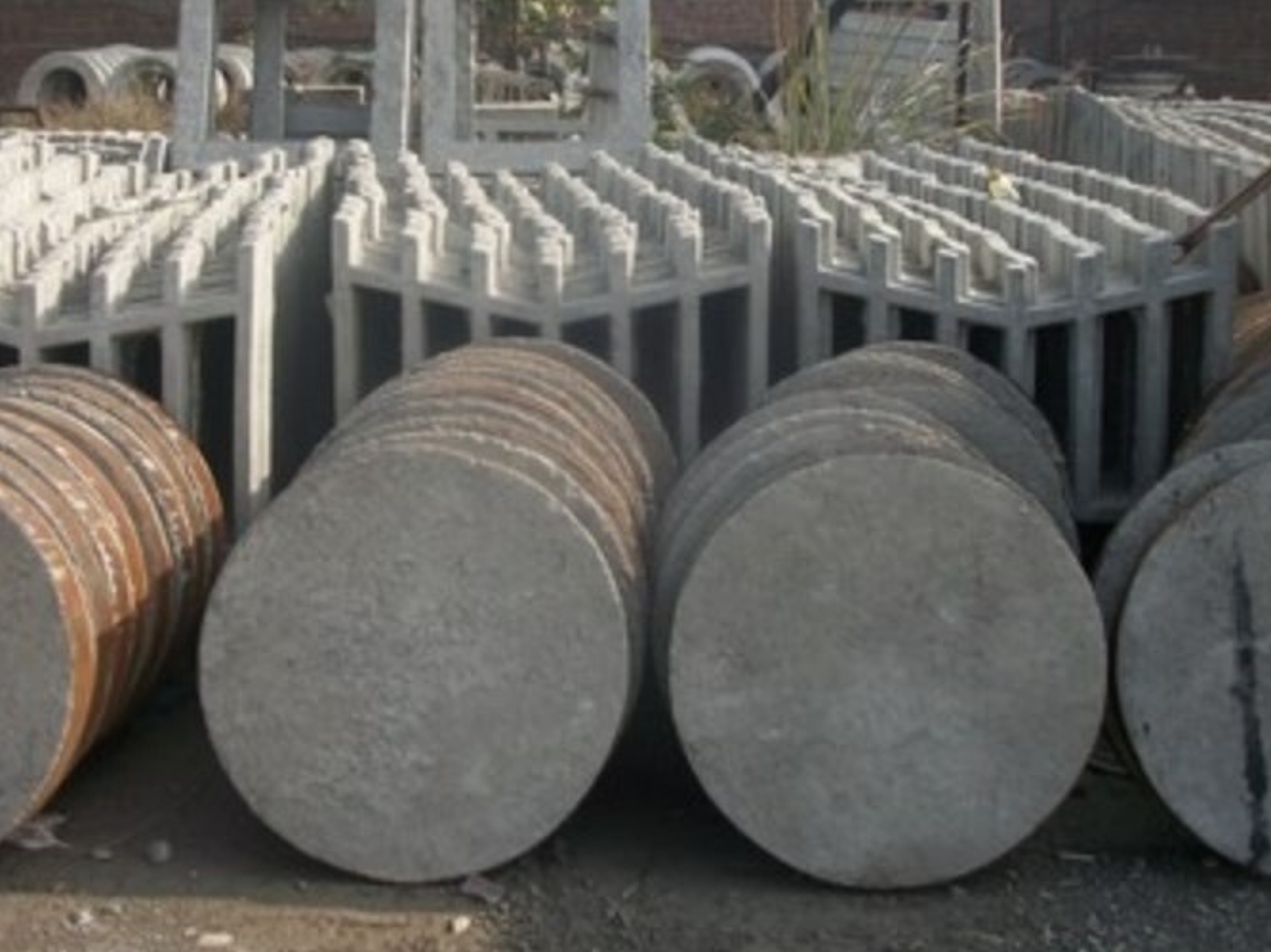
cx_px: 600
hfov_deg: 39.7
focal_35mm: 48
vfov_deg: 30.1
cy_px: 362
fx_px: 1762
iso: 80
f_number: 2.9
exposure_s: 1/1000
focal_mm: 5.7
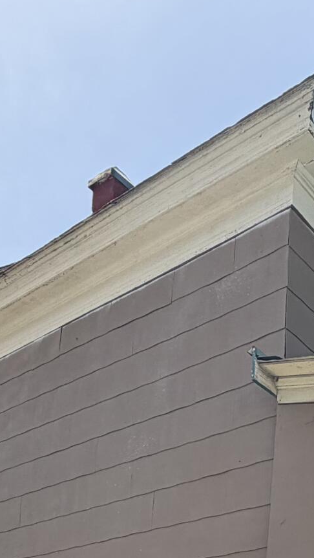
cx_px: 149
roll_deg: -3.8
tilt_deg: +7.1
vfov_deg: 32.2
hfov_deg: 22.7
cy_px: 678
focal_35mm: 53
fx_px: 784
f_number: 2.2
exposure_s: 1/770
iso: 32
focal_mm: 2.22
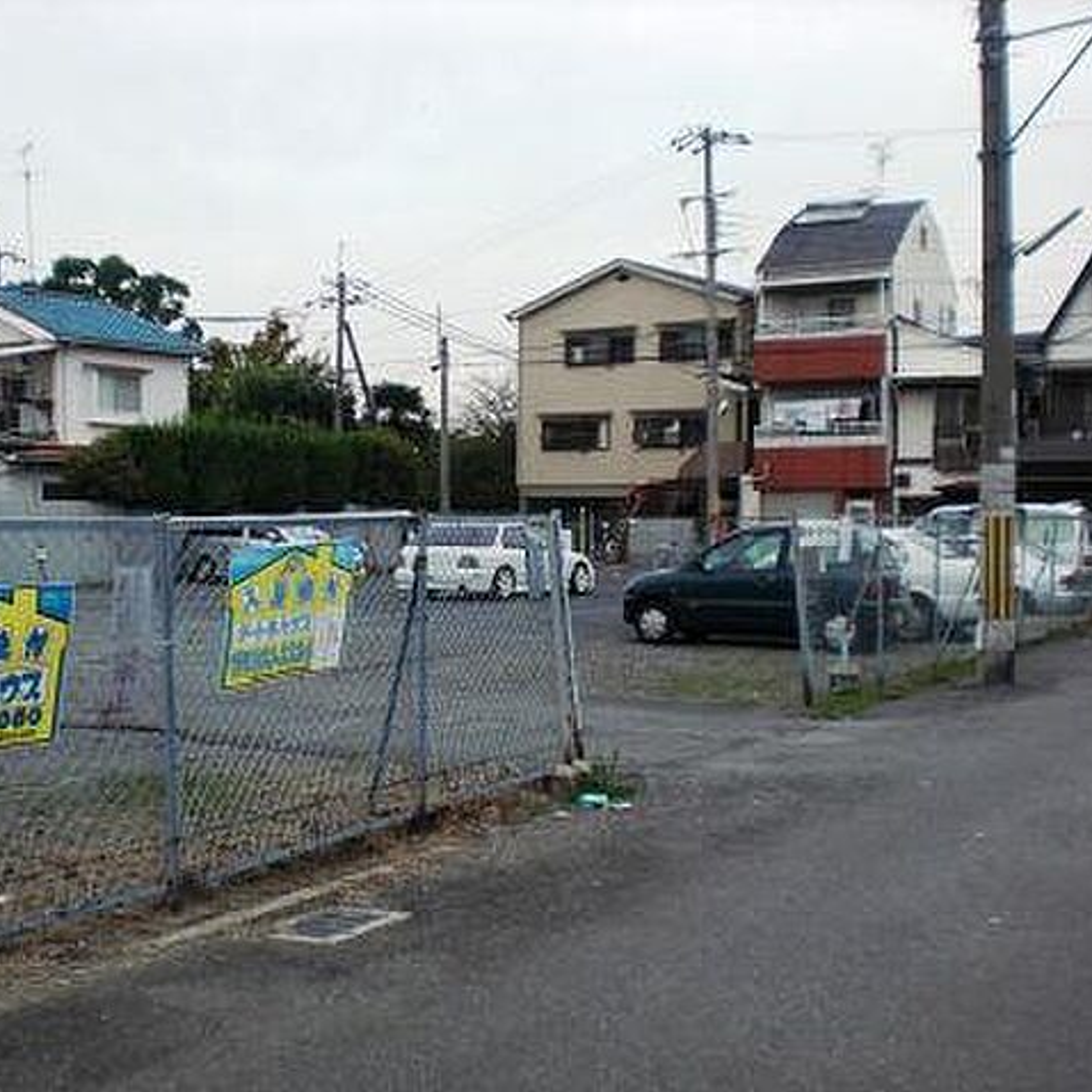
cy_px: 546
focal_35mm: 45
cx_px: 388
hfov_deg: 37.3
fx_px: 1606
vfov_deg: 37.6
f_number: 3.1
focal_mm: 6.3
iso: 64
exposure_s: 1/320
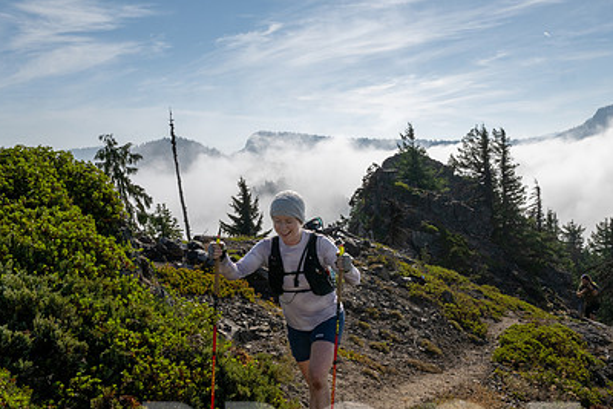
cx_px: 362
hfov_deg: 51.6
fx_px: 630
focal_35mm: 37
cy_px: 270
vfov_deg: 35.6
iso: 400
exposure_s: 1/320
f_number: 22
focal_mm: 25.5
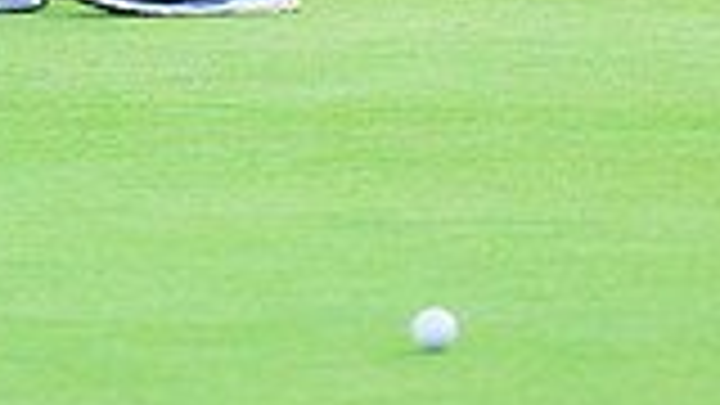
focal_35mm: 1029
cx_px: 252
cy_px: -338
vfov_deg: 1.2
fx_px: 19645
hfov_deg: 2.1
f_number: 5.3
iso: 800
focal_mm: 350
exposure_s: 1/1250
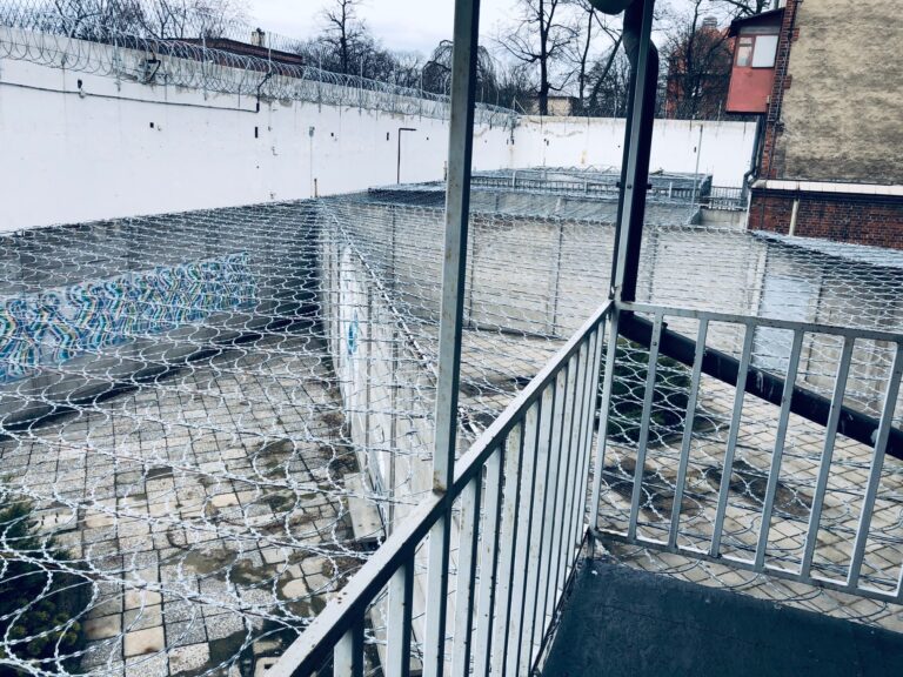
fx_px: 730
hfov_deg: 63.4
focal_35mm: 28
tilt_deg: -12.5
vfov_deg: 49.7
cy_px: 338
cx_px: 452
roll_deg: -1.9
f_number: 1.8
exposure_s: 1/358
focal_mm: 4
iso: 20
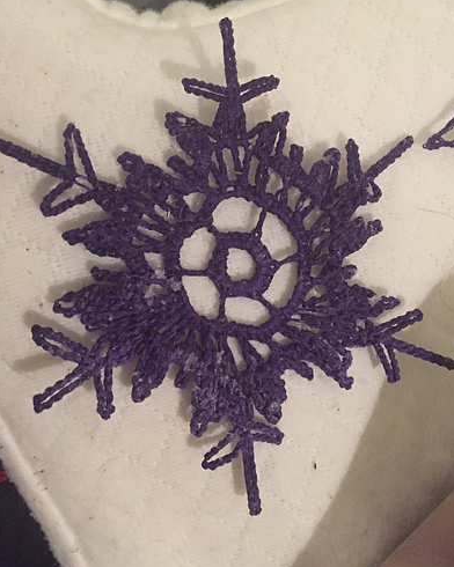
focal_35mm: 37
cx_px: 256
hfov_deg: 40.1
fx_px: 621
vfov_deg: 48.8
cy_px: 230
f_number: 2.2
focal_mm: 4.15
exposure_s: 1/15
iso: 400
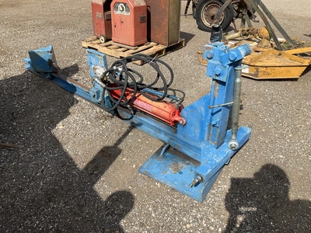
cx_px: 156
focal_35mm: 29
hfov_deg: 61.7
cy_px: 116
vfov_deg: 48.2
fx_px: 261
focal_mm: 3
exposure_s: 1/1730
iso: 25
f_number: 1.8
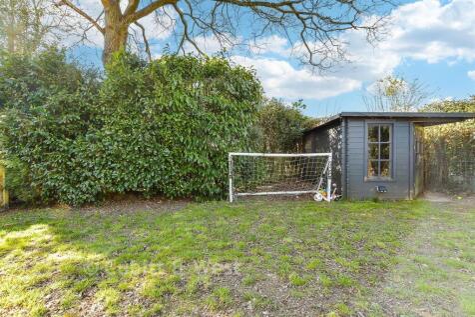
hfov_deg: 71.5
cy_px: 158
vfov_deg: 51.3
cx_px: 238
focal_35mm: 25
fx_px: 330
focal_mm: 17
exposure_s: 1/40
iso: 160
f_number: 8
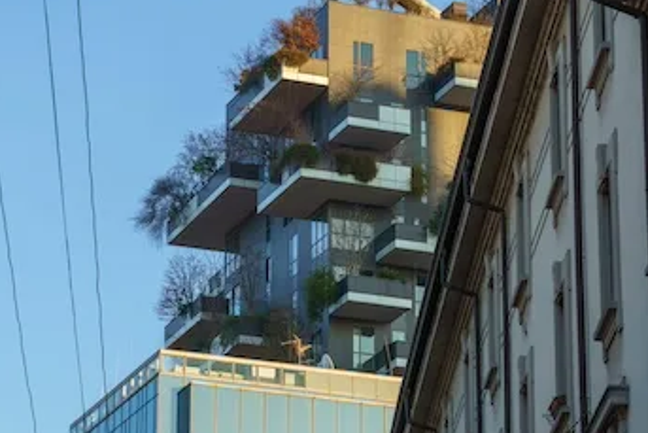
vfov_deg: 9.0
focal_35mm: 153
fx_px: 2755
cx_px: 314
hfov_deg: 13.4
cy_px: 282
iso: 100
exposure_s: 1/60
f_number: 8
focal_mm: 70
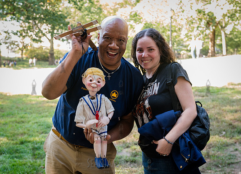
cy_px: 82
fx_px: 397
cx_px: 114
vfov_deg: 24.7
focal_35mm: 58
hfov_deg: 33.7
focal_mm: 45
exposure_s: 1/100
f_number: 5
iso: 1000
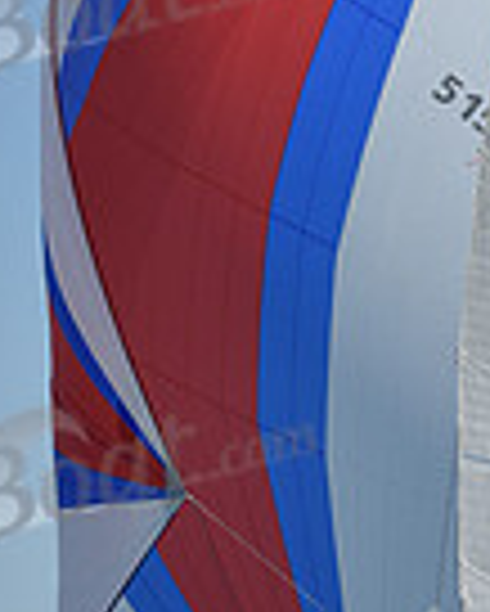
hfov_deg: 5.5
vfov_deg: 6.9
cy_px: 207
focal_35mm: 281
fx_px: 5088
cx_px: 551
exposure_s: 1/1250
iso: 250
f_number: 9
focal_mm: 70
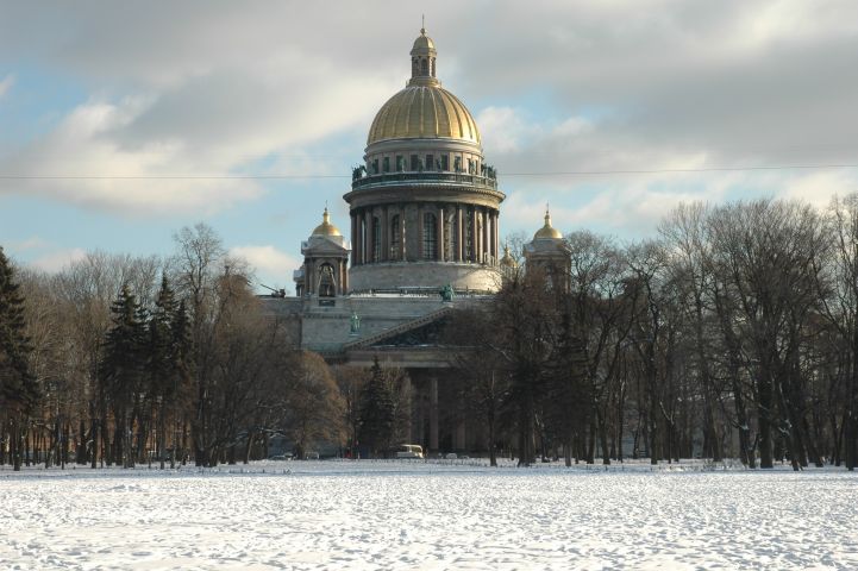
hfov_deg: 28.1
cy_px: 286
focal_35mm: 72
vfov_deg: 18.9
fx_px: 1715
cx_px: 429
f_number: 13
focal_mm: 48
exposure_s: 1/125
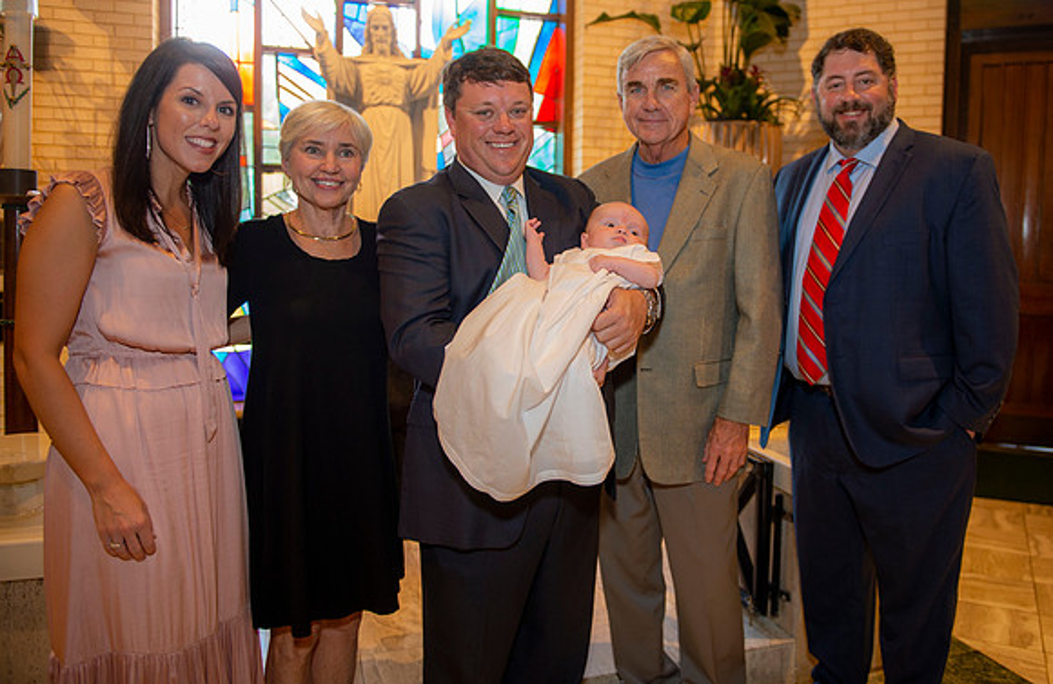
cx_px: 591
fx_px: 790
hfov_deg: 67.1
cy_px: 304
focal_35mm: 27
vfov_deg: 46.8
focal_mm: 24
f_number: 2.8
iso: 1000
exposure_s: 1/100
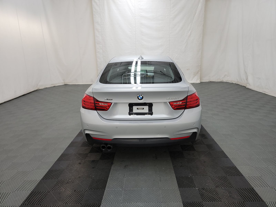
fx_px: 191
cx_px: 138
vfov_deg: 56.8
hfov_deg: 71.6
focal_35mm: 24
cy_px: 104
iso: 178
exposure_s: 1/59
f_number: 1.8
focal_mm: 6.7
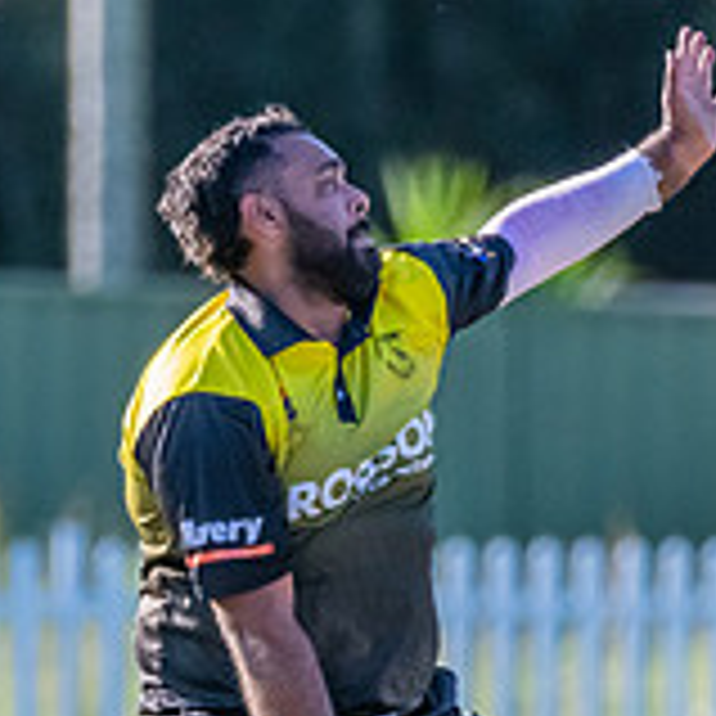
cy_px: 583
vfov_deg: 0.9
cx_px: 307
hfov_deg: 0.9
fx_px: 47762
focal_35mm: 2041
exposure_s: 1/4000
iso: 2800
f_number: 6.3
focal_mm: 550
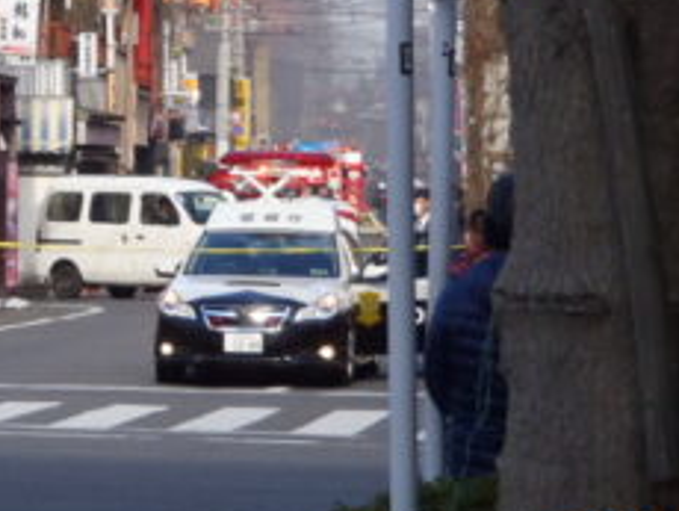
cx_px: 9
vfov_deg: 5.9
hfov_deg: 7.9
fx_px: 4909
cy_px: 12
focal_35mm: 250
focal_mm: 17.22
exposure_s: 1/200
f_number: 4.8
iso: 80
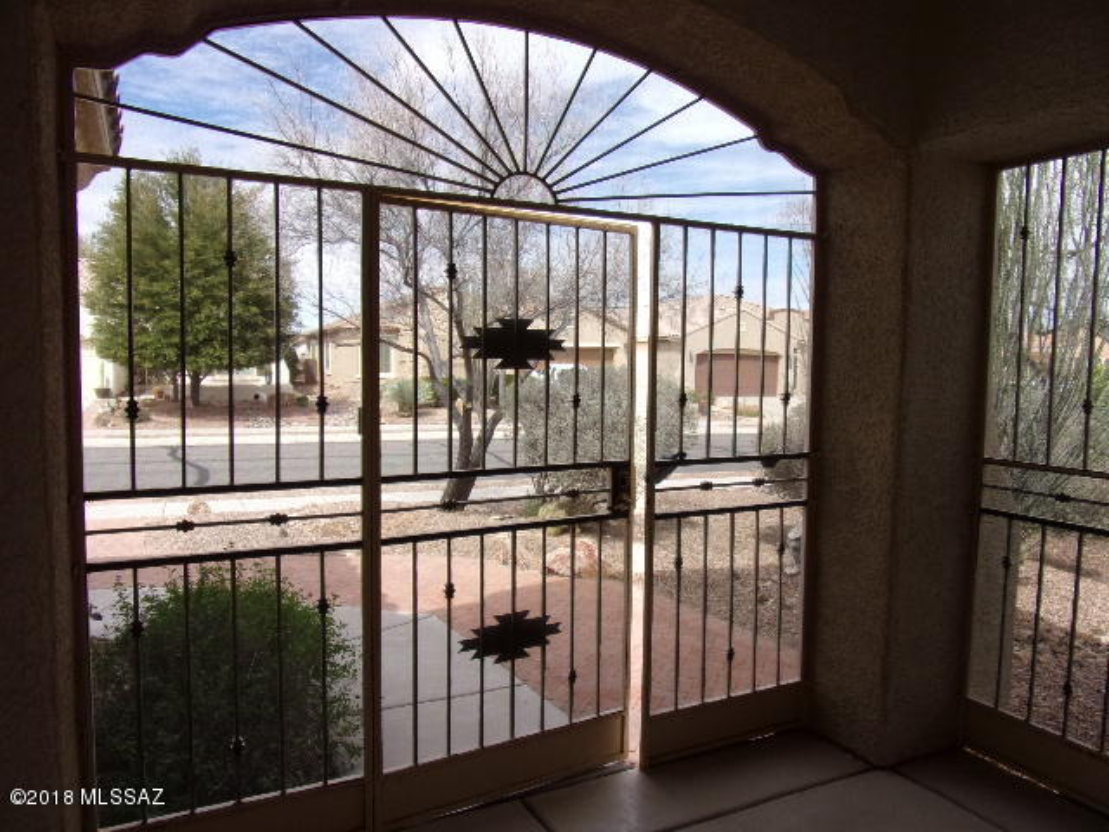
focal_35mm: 24
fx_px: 769
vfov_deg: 56.8
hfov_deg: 71.6
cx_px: 554
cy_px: 416
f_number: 3.3
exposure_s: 1/250
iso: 80
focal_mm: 4.3
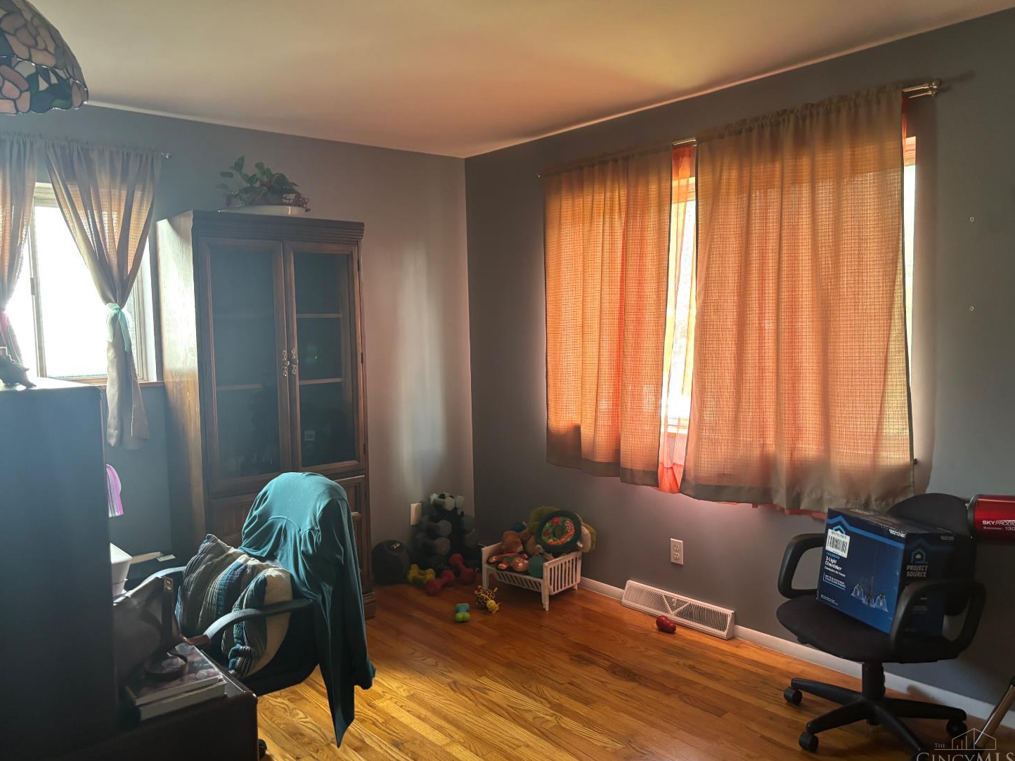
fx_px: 792
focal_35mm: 27
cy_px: 389
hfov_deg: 65.3
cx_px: 497
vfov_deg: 51.4
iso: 250
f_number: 1.6
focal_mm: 5.96
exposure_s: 1/60
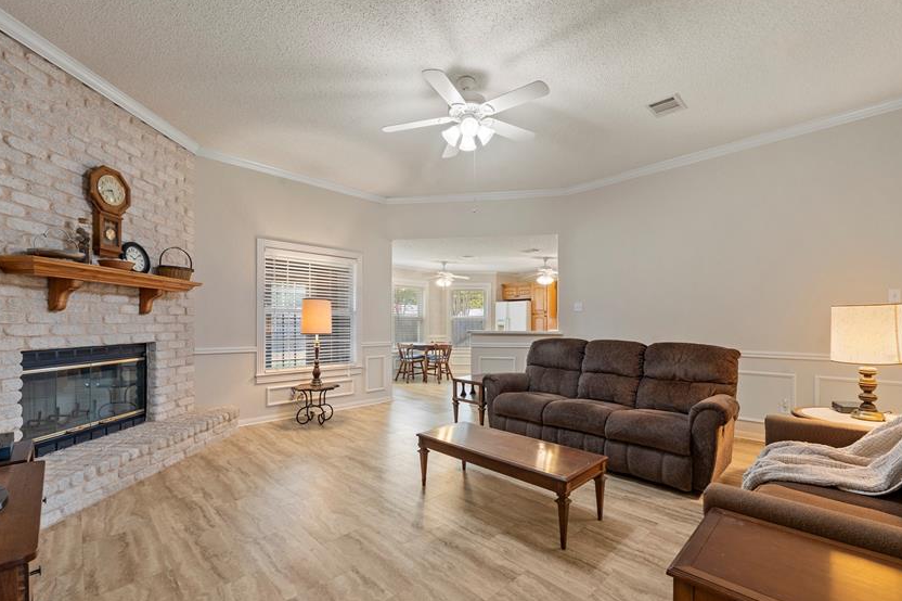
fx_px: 401
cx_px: 465
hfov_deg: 96.7
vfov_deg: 73.6
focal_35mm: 16
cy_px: 322
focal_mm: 13
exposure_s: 1/2
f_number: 11
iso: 160
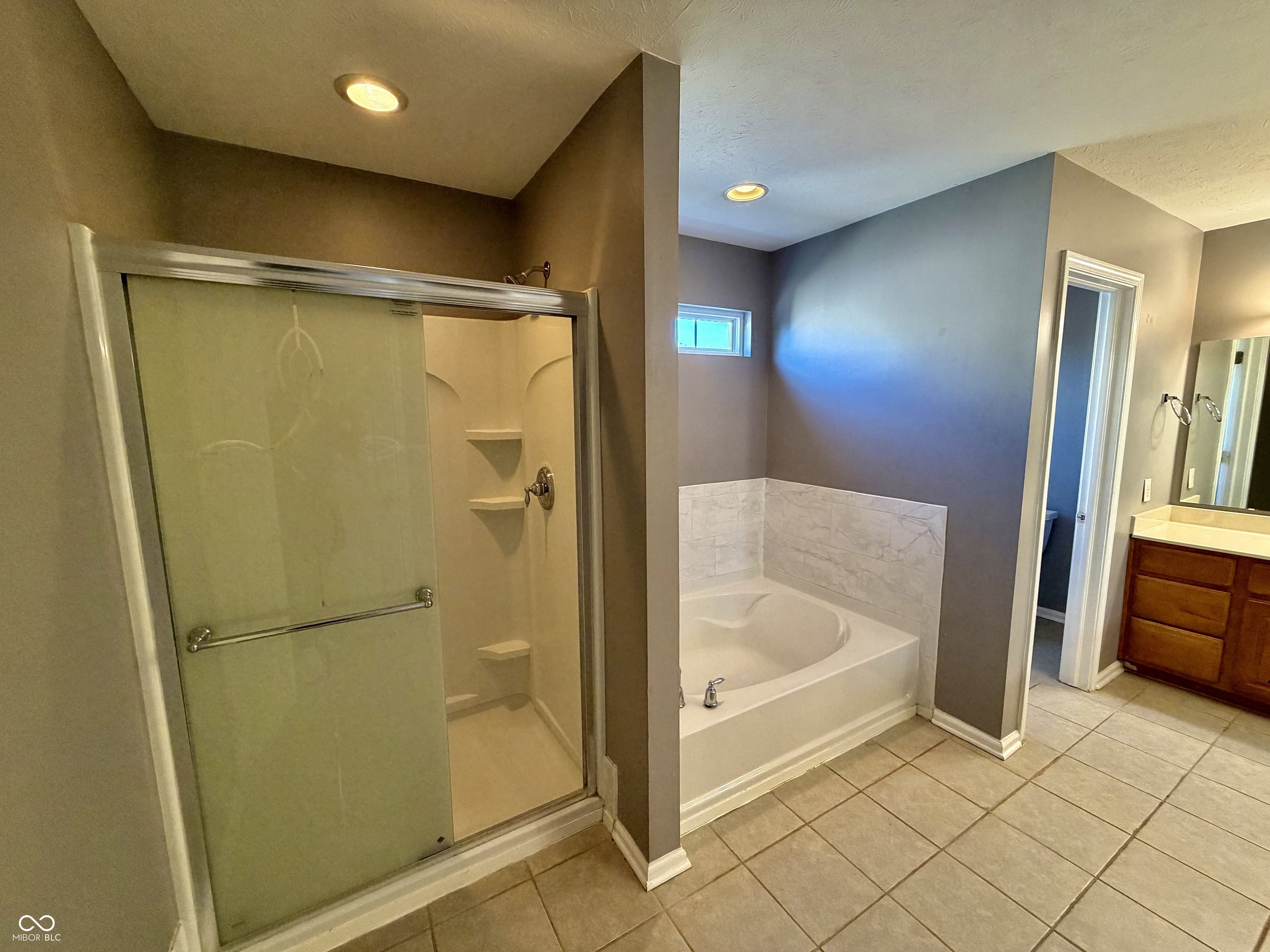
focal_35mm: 14
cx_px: 635
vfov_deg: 85.7
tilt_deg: -6.6
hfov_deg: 102.1
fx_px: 514
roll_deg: +1.3
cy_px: 476
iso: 250
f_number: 2.2
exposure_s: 1/60
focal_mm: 2.22
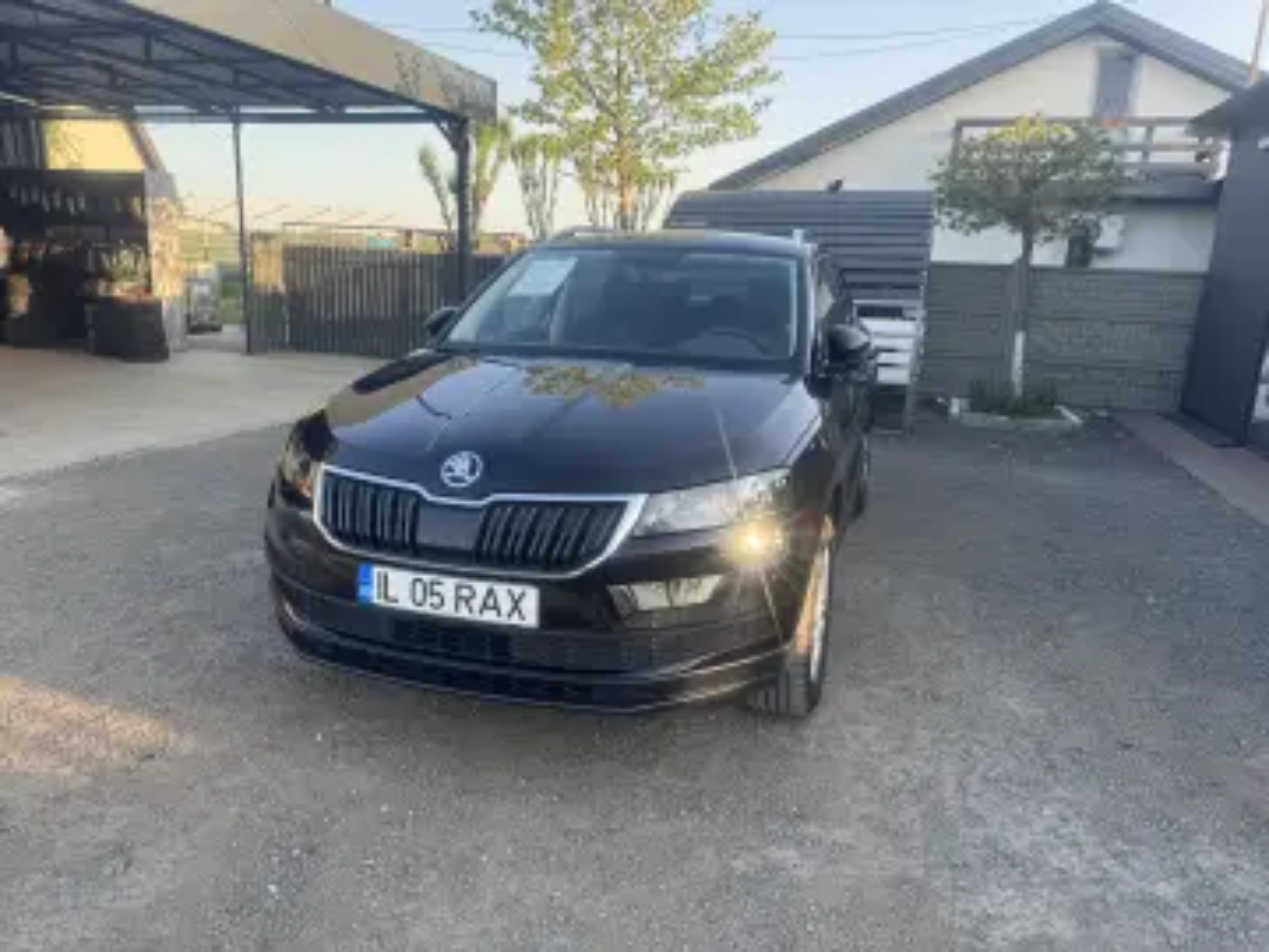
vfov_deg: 56.8
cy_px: 476
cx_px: 634
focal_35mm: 24
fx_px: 880
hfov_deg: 71.6
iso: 80
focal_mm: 6.76
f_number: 1.78
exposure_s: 1/454
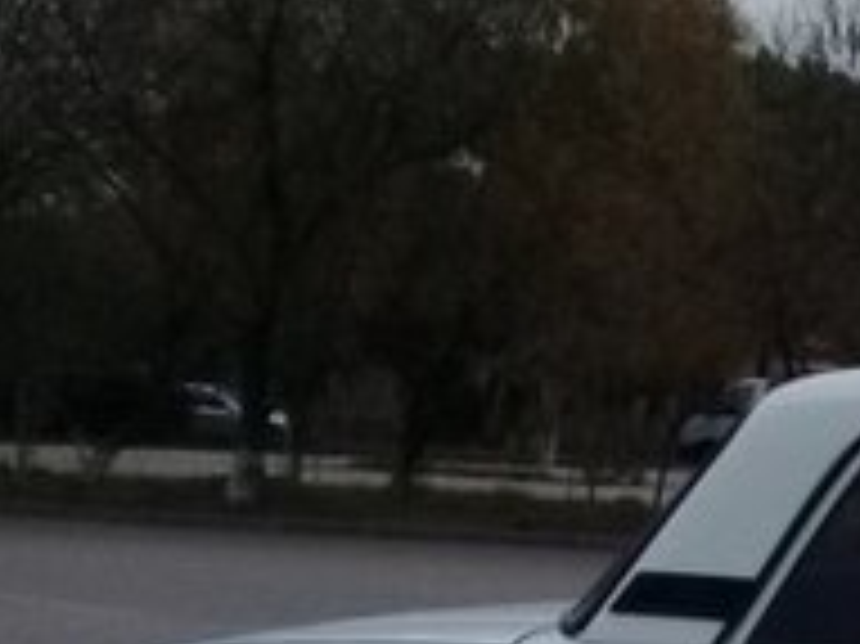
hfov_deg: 16.5
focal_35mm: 107
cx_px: 1337
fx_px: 2657
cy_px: 952
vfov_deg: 13.1
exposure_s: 1/467
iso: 64
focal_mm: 3.3
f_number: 2.2
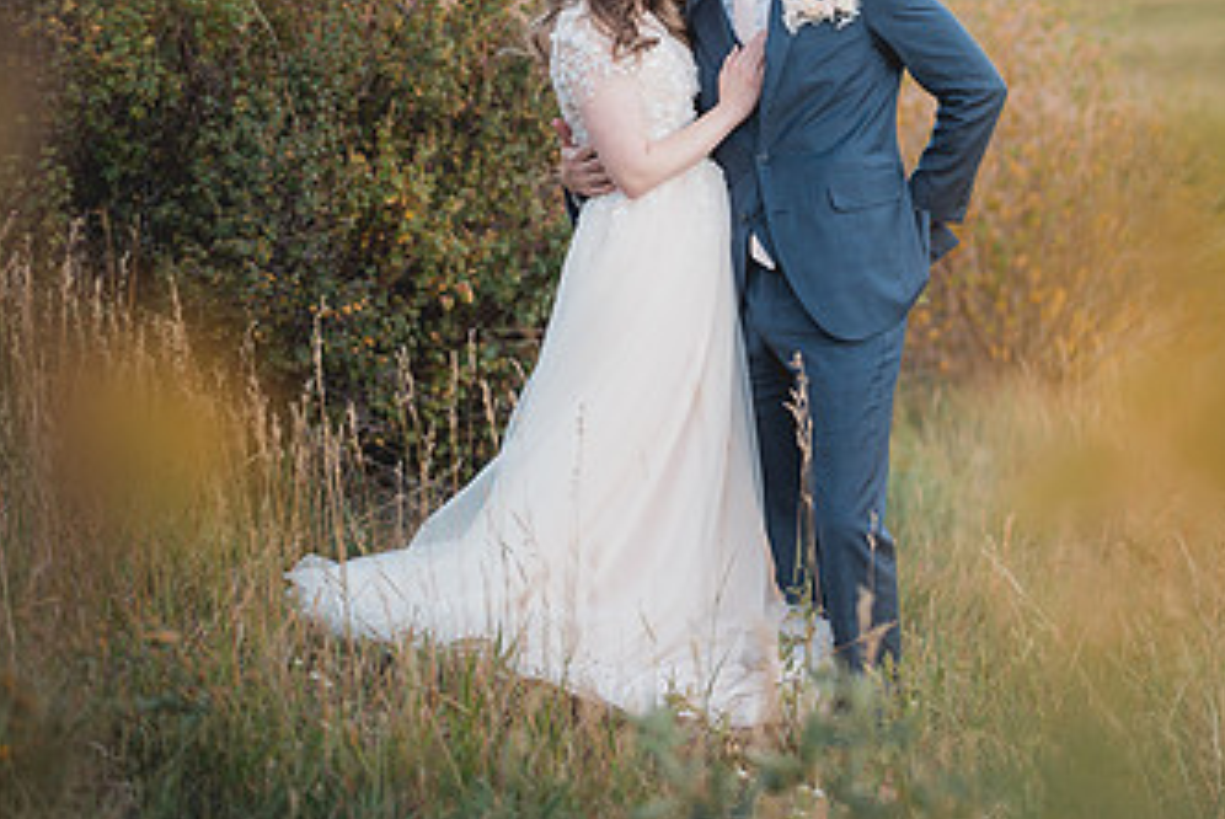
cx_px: 1018
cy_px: 160
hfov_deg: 21.8
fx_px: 3133
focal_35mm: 92
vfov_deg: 14.8
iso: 400
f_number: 1.4
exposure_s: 1/320
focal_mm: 50
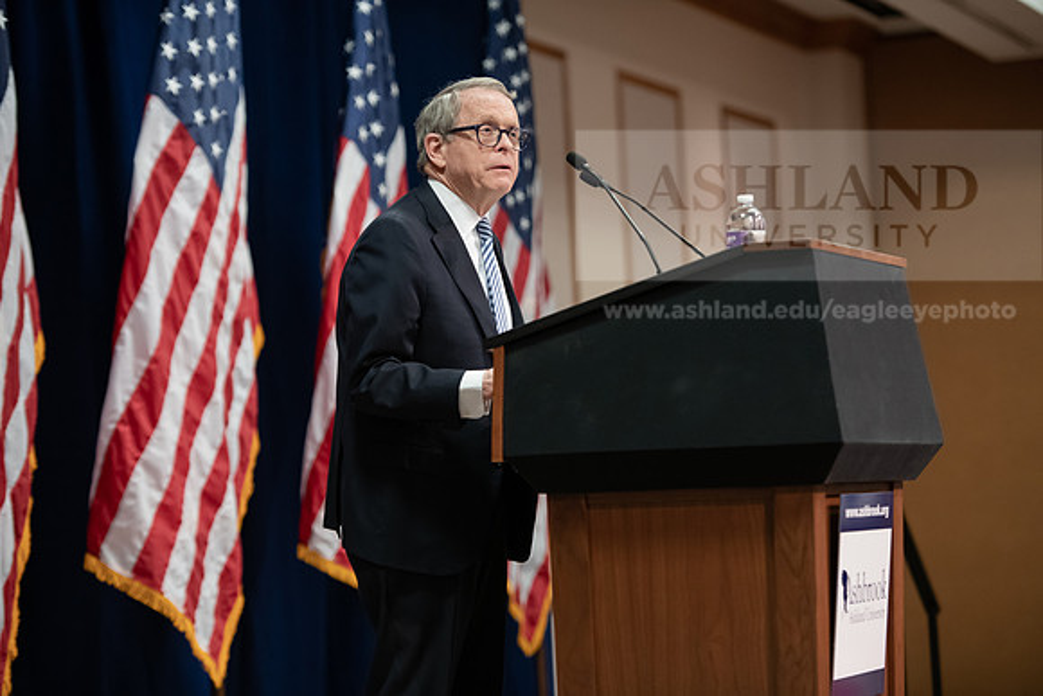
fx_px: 3477
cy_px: 348
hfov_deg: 17.1
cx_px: 522
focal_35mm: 120
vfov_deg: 11.4
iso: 2000
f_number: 2.8
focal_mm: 120
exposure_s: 1/200
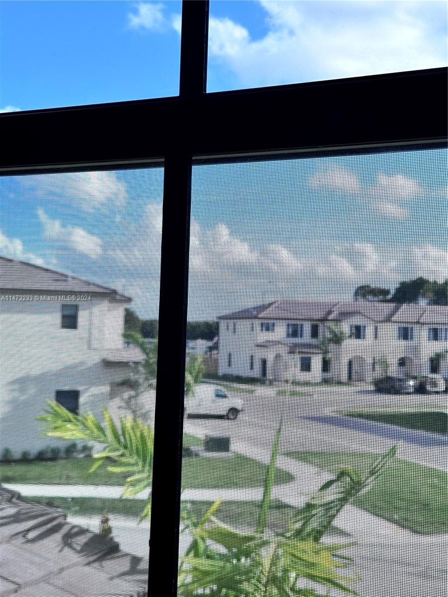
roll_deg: -1.4
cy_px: 298
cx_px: 224
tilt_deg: +3.2
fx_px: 828
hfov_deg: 30.3
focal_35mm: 48
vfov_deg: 39.7
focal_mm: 6.86
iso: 64
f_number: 1.78
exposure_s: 1/1305
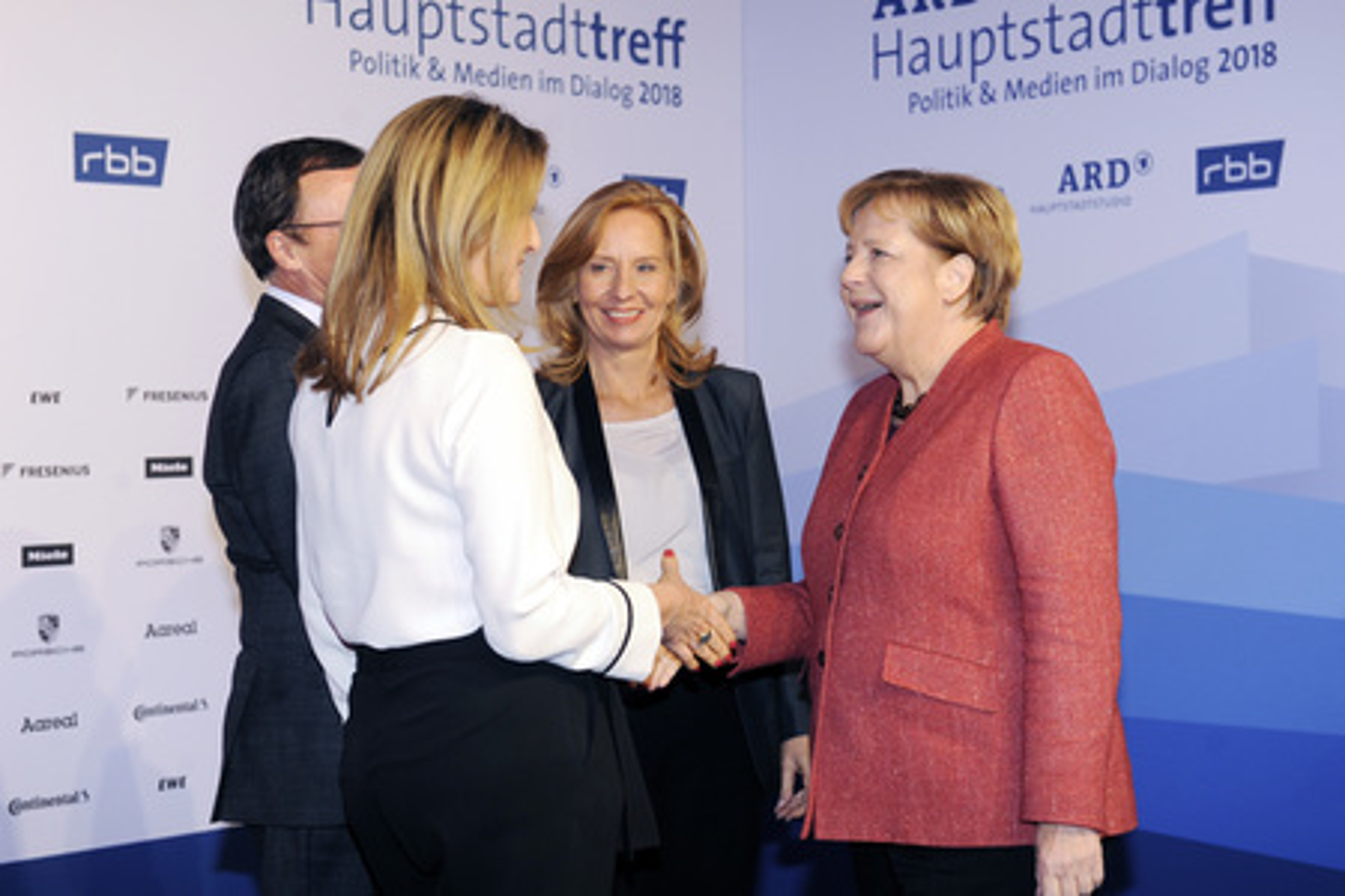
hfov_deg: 32.4
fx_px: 2316
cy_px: 448
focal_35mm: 62
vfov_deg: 21.9
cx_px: 672
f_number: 4
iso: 800
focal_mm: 62
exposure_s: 1/160
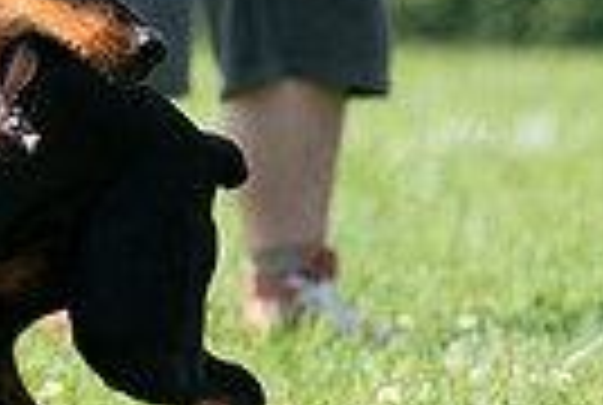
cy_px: -137
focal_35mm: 1167
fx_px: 19591
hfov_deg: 1.8
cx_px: 94
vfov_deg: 1.2
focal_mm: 270
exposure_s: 1/4000
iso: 1600
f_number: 5.6
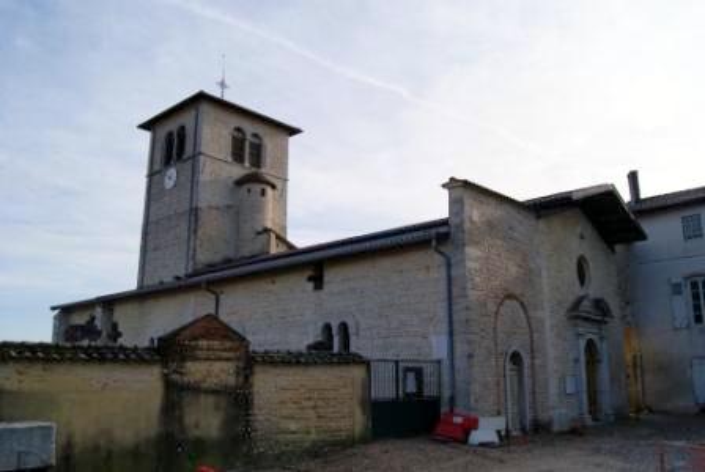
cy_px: 236
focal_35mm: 30
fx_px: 588
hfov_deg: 61.9
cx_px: 352
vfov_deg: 43.7
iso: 100
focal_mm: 20
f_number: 5.6
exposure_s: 1/500
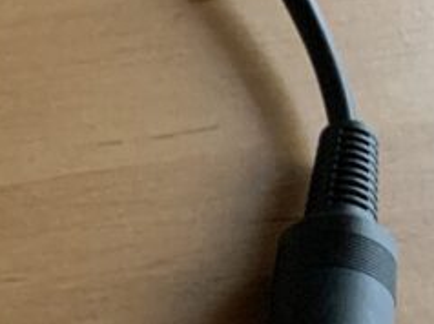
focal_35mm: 125
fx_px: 1566
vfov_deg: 11.8
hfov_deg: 13.4
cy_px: 253
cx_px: -454
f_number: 1.8
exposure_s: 1/60
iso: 250
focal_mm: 3
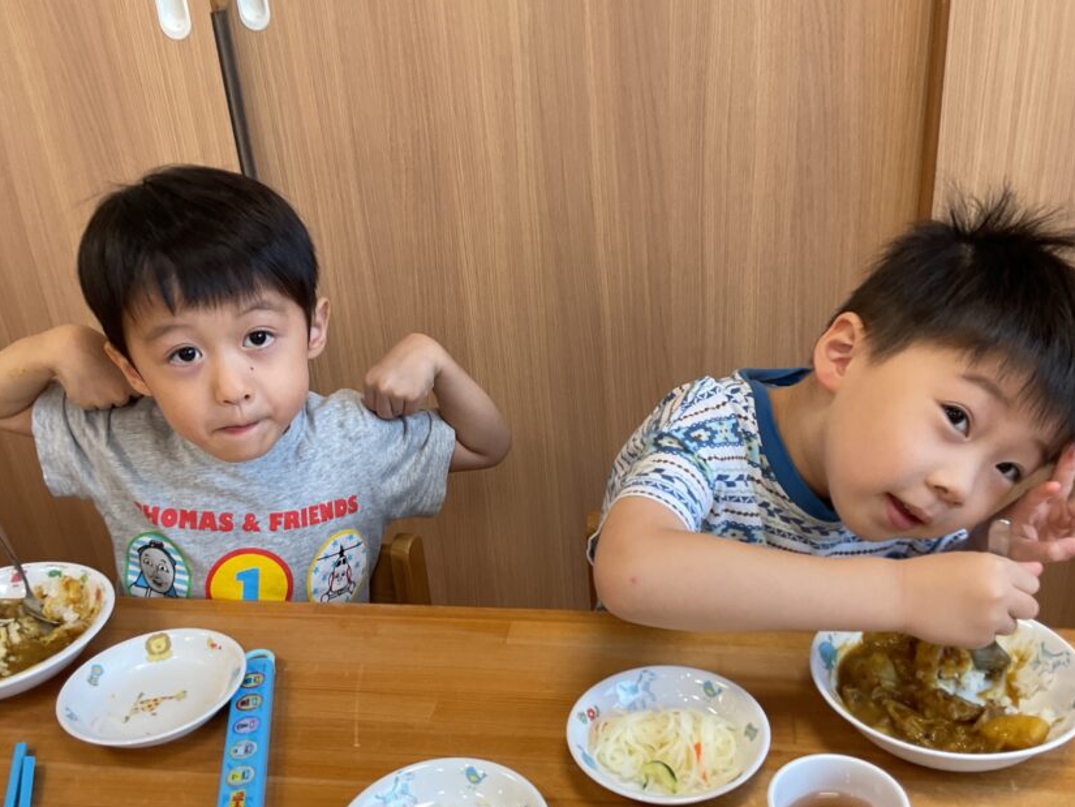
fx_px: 1118
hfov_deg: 51.3
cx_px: 538
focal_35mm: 36
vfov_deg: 39.5
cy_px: 472
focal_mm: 3
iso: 40
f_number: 1.8
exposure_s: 1/120
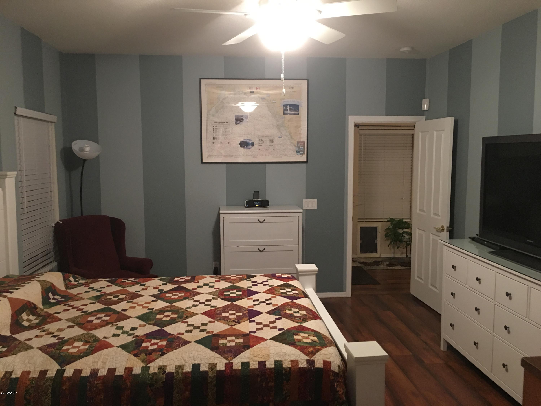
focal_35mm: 29
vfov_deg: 48.2
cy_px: 203
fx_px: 453
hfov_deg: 61.7
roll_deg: -0.5
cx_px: 270
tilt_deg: -4.8
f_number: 2.2
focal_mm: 4.15
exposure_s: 1/4
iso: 100
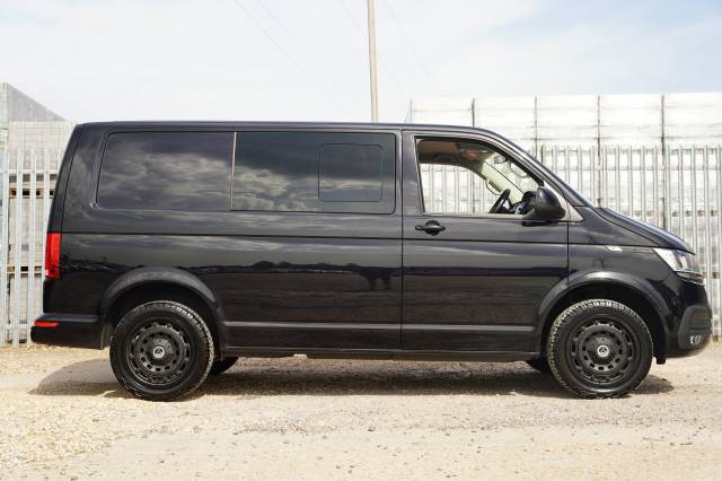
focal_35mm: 49
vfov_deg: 27.7
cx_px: 361
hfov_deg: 40.6
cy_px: 240
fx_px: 976
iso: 100
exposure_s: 1/160
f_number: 5
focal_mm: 48.7
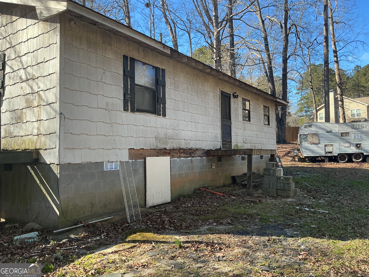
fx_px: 309
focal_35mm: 29
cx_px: 184
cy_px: 138
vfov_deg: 48.2
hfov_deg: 61.7
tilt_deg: +3.9
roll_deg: +2.2
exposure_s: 1/422
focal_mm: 3
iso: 25
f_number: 1.8
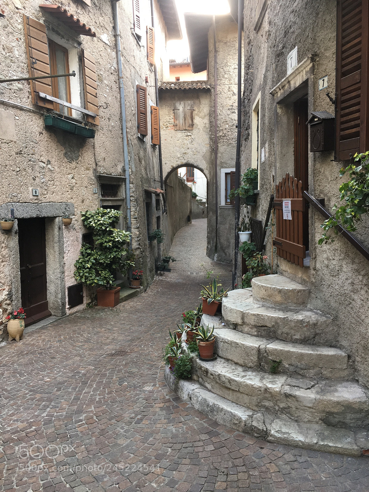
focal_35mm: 29
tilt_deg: -6.3
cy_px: 246
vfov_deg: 61.7
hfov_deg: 48.2
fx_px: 412
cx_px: 184
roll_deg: +1.1
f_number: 2.2
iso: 32
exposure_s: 1/50
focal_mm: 4.15
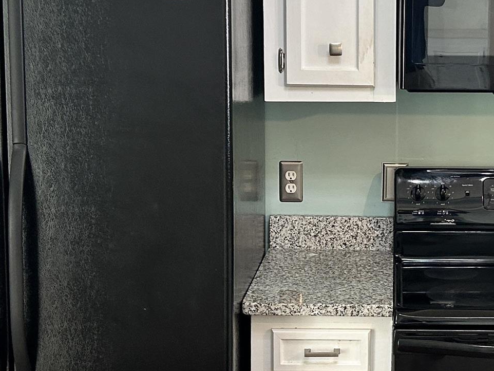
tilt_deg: -8.1
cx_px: 404
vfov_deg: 17.8
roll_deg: -0.8
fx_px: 1185
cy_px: 178
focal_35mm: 83
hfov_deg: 23.2
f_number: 1.5
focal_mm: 5.7
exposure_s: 1/60
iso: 125
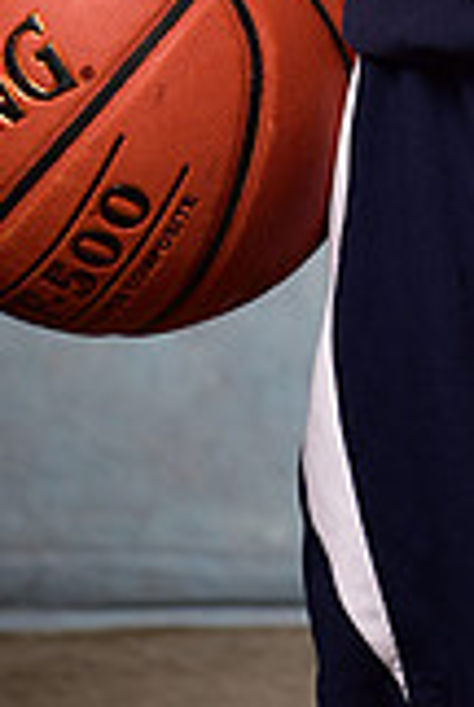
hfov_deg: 5.4
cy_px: -549
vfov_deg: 7.9
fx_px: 4955
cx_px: 630
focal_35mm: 252
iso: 100
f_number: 5
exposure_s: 1/200
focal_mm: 70
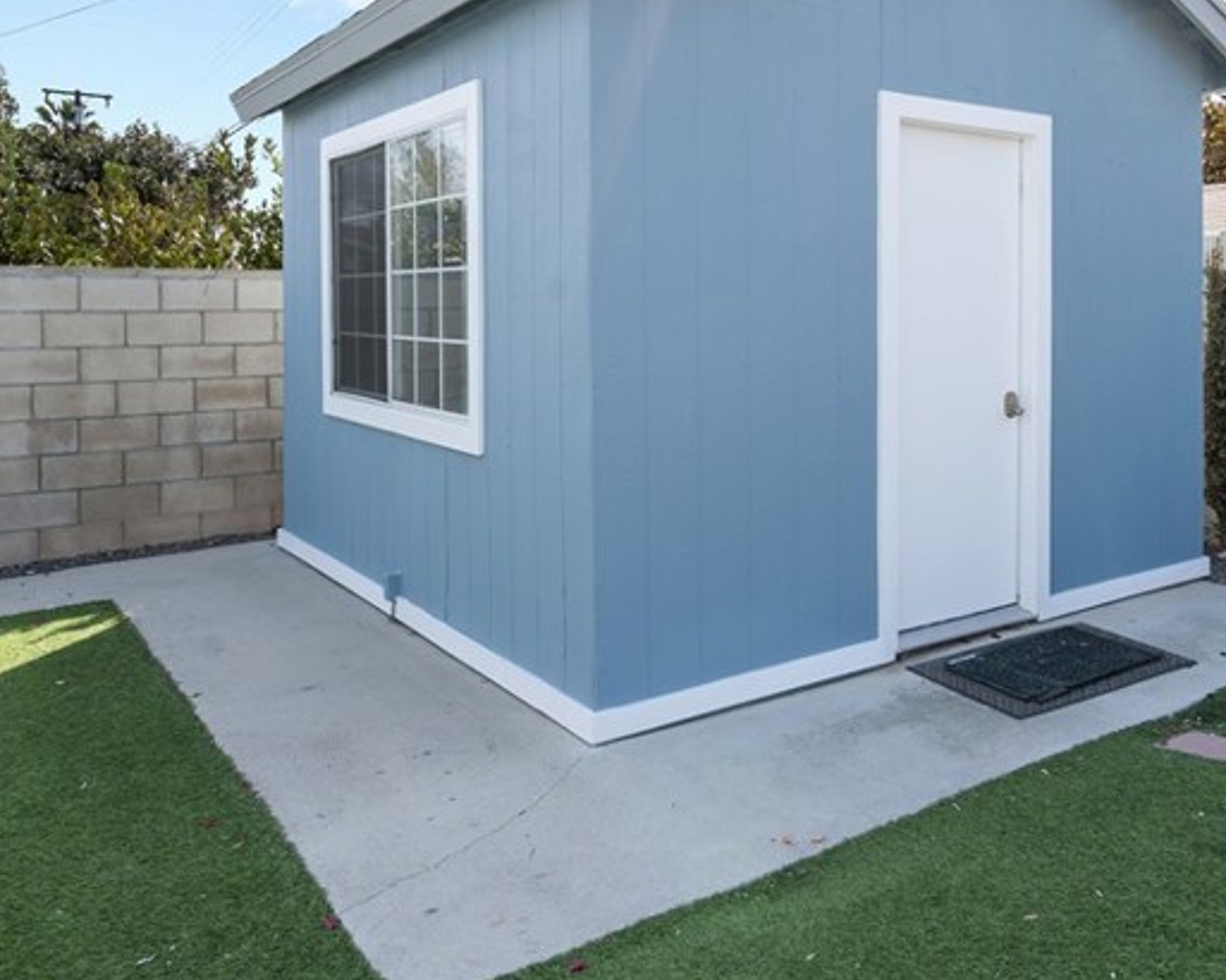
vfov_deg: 47.5
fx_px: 1088
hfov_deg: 57.7
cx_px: 803
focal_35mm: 30
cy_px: 310
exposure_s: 1/125
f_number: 9
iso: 250
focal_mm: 16
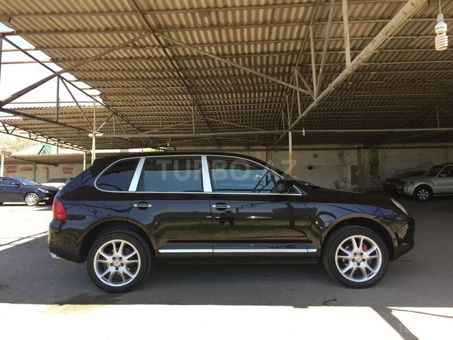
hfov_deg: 61.7
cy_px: 170
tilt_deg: -0.2
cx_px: 226
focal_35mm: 29
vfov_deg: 48.2
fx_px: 380
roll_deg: +0.3
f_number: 2.2
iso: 32
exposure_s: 1/363
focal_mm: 4.15
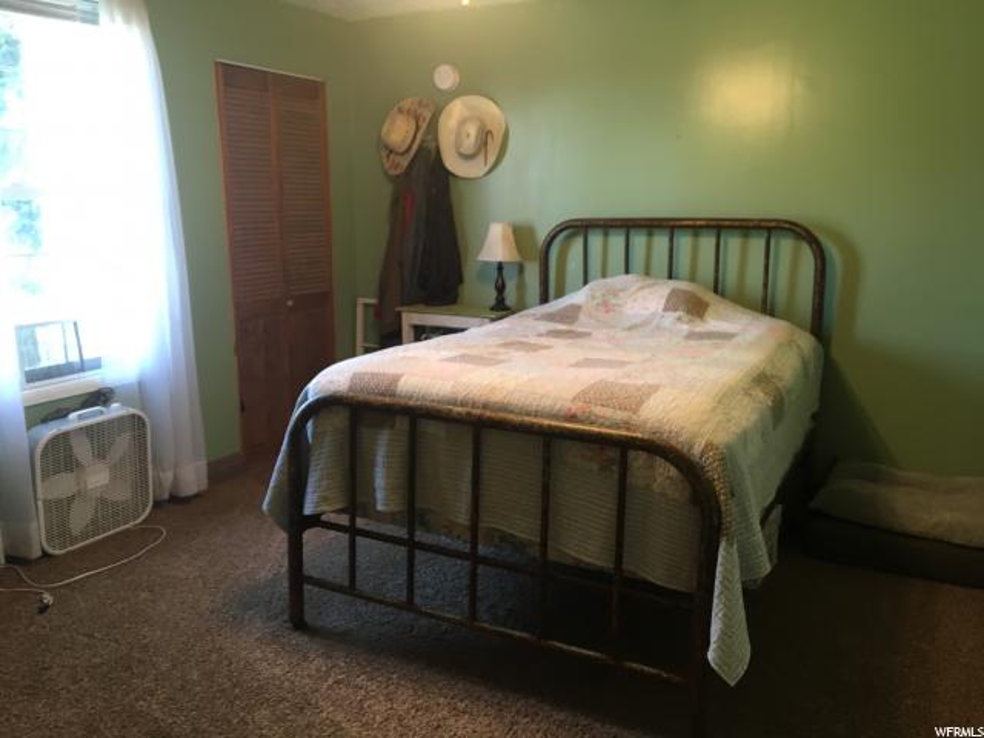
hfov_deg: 61.7
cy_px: 369
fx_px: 824
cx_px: 492
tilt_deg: -10.9
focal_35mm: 29
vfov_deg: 48.2
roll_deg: -0.6
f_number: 2.2
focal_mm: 4.15
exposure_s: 1/30
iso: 64
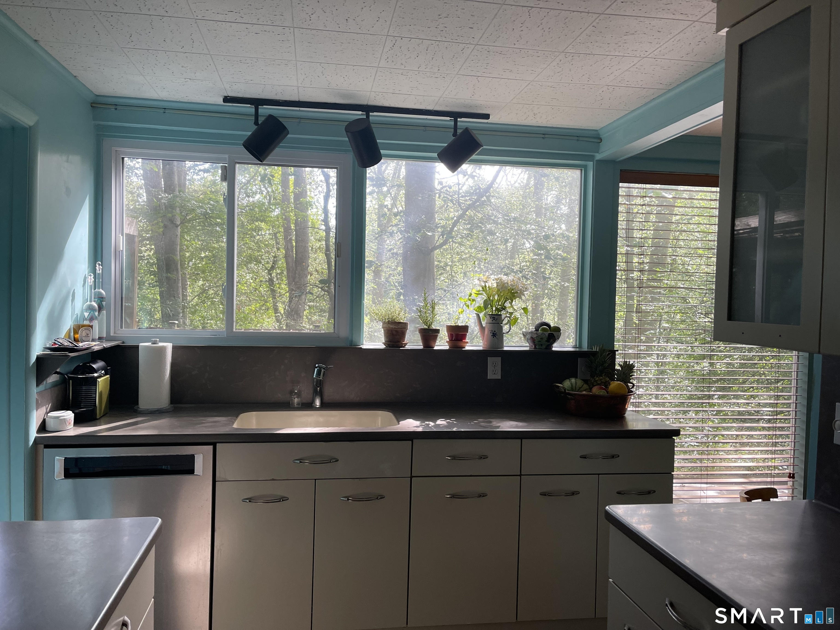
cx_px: 420
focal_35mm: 26
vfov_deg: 53.1
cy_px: 315
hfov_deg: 67.3
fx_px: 631
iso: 80
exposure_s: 1/120
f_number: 1.6
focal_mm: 5.1
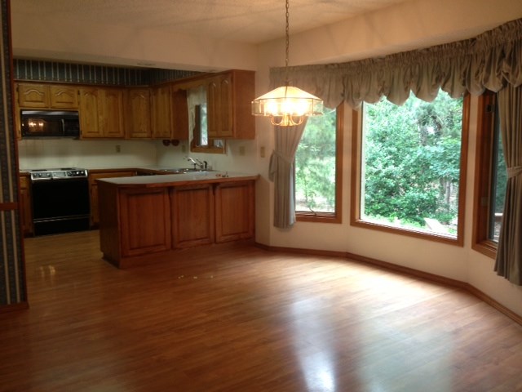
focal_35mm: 33
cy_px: 196
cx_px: 261
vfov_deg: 42.9
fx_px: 498
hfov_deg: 55.4
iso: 100
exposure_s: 1/20
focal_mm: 4.13
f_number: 2.4
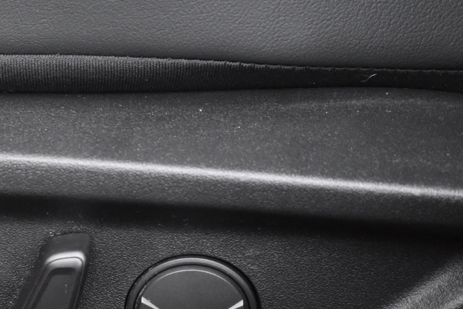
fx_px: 1299
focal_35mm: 101
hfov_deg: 19.8
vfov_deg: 13.4
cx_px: 33
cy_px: 282
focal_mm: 30
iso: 3200
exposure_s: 1/8
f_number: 4.2
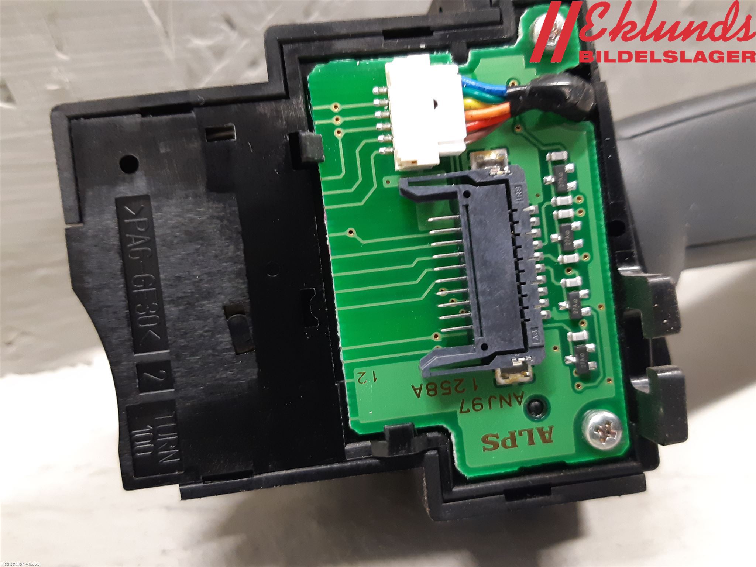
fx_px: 568
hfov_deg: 67.3
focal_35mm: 26
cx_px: 378
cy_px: 284
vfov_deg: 53.1
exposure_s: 1/25
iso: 250
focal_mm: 3.93
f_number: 1.7
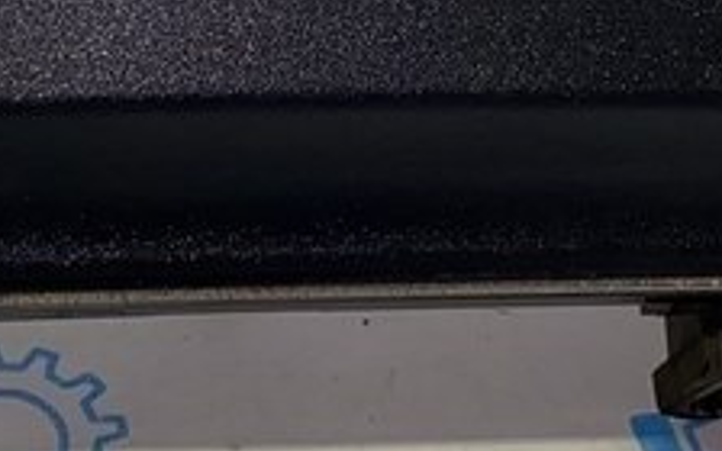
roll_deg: -2.2
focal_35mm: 126
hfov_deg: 16.5
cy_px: -113
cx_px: 235
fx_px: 2479
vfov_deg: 10.2
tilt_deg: -38.2
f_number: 1.8
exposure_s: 1/100
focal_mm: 4.25
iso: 32
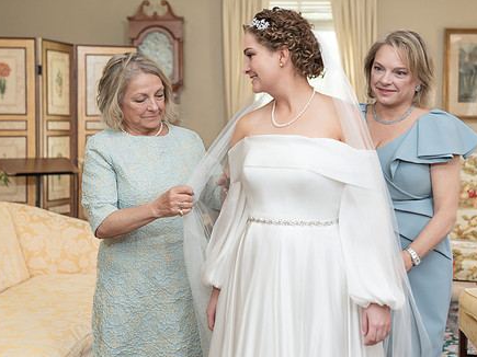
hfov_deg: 32.7
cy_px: 157
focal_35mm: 59
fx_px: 813
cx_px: 273
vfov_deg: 24.8
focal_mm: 46
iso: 800
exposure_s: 1/250
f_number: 2.8
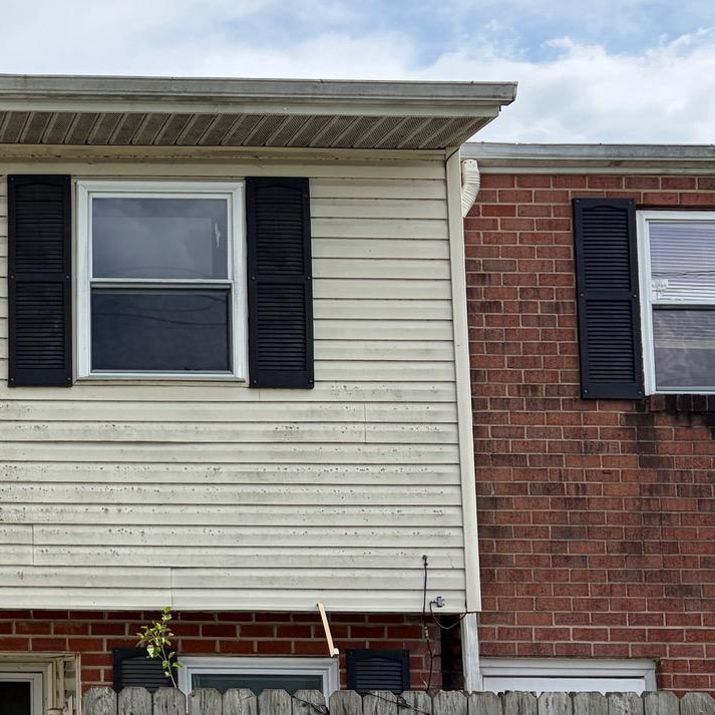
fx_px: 1542
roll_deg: -0.2
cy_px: 497
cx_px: -110
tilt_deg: +7.7
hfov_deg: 24.1
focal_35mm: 66
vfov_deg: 25.9
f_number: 1.6
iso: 50
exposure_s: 1/4065
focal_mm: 5.96
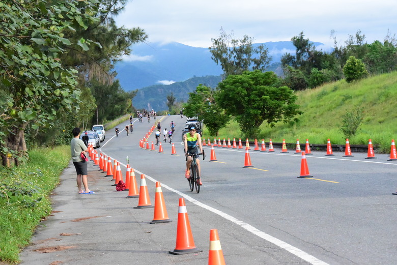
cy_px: 132
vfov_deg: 13.1
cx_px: 198
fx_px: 1159
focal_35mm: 105
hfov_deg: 19.4
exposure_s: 1/2500
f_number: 13
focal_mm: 105
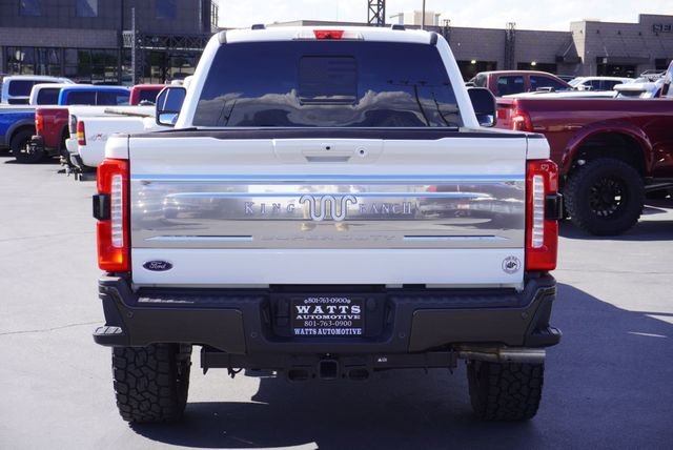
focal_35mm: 64
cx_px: 336
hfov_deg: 31.2
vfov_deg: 21.1
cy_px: 225
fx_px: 1207
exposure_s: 1/100
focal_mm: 43
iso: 100
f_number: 8
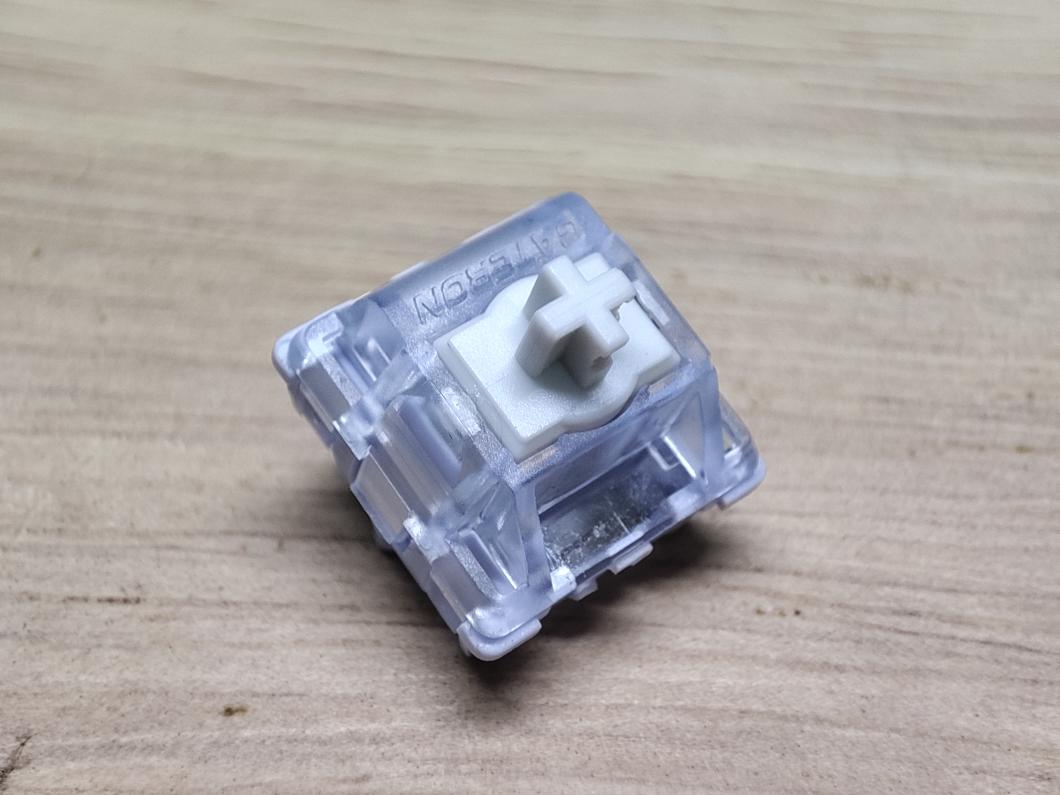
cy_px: 398
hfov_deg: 39.7
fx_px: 1470
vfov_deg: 30.3
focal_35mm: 48
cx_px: 530
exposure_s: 1/50
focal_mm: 4.03
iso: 100
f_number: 2.4
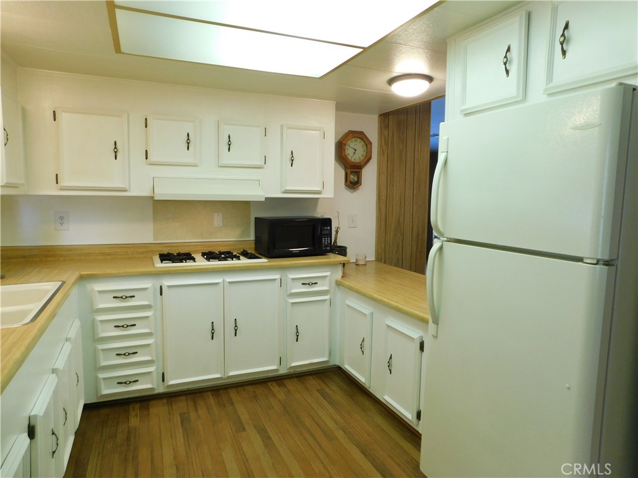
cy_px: 239
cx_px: 319
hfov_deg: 73.9
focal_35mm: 23
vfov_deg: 58.9
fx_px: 424
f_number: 3
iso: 180
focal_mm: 4
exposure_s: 1/30
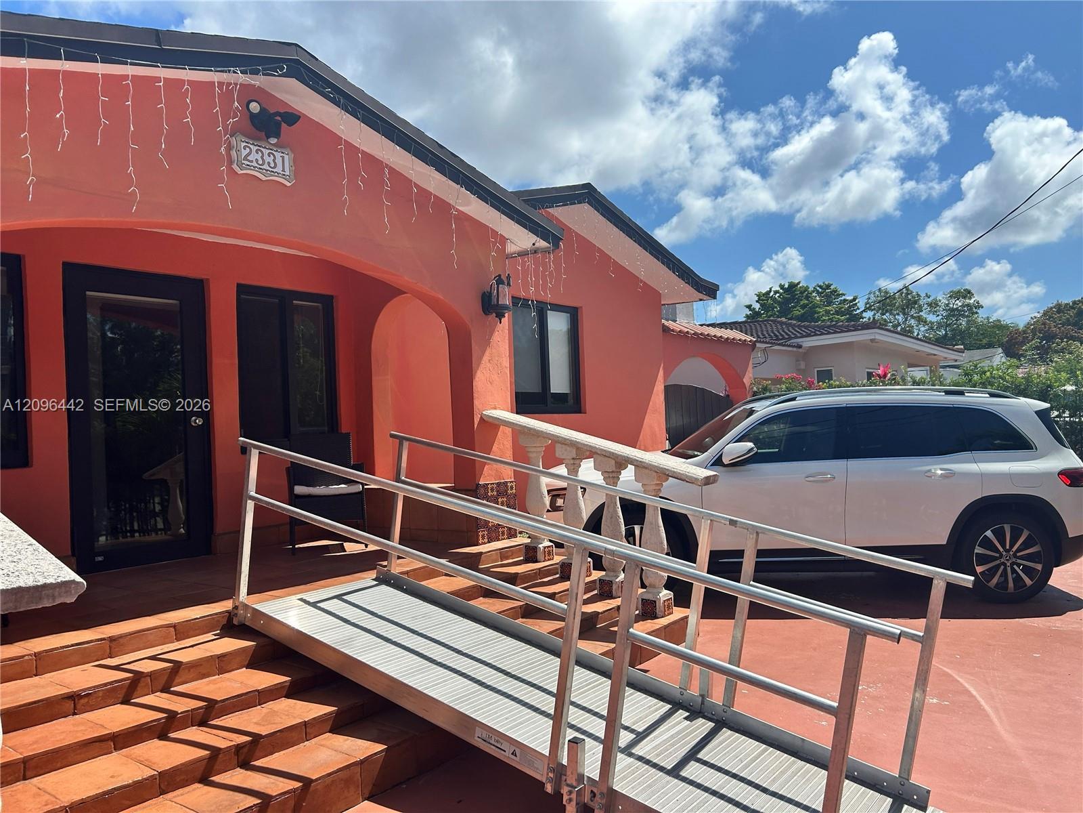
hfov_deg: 67.3
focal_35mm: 26
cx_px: 542
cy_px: 406
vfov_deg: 53.1
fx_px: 813
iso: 50
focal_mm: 5.7
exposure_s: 1/5319
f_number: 1.5
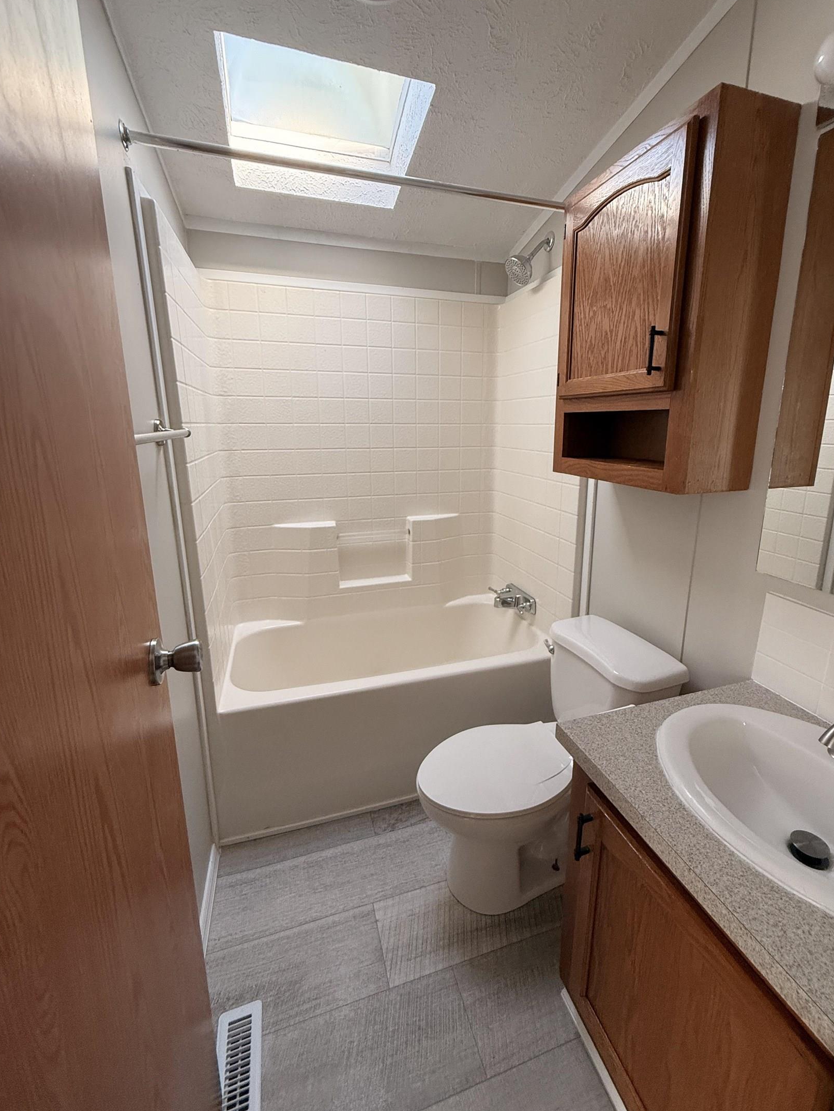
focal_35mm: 15
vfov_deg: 98.1
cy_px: 530
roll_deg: -0.4
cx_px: 440
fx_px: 482
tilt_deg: -12.0
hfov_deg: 81.7
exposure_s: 1/99
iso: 250
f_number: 2.2
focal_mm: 2.22
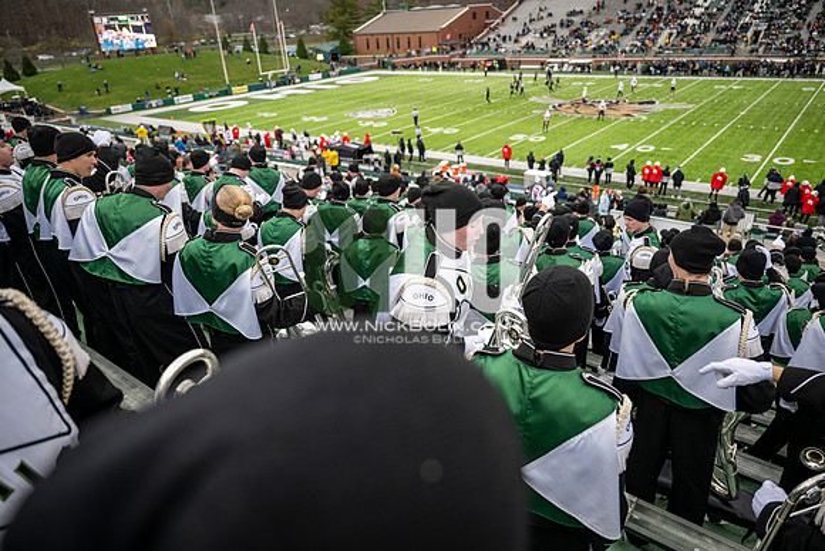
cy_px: 276
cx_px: 412
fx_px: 550
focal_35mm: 24
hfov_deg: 73.7
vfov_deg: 53.2
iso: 160
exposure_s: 1/500
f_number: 2.8
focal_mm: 24
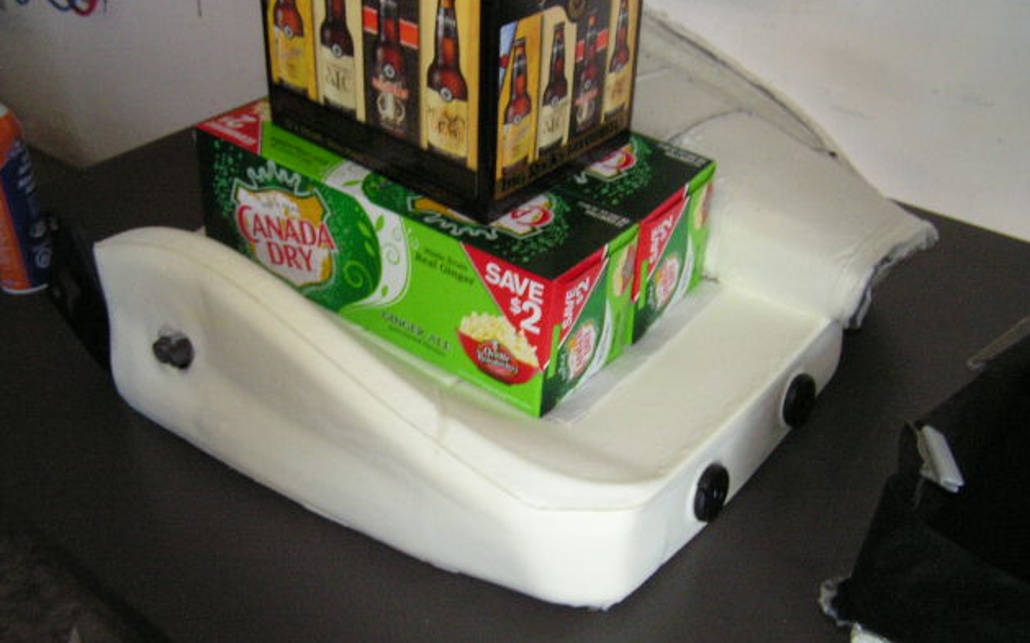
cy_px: 330
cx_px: 511
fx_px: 1151
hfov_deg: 48.2
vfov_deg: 31.2
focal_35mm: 41
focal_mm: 6.3
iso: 200
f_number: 2.8
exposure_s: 1/40
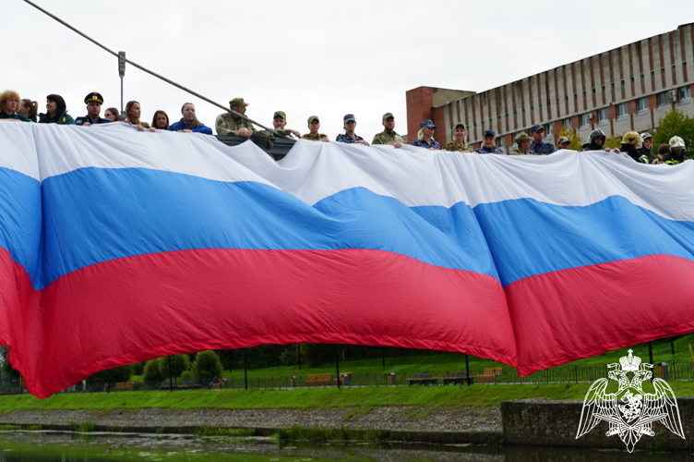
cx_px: 347
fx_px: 1271
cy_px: 231
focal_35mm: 66
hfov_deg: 30.5
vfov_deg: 20.6
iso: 100
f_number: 7.1
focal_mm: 44
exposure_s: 1/125
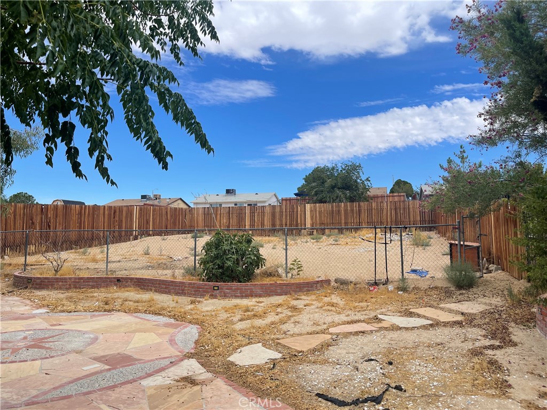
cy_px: 205
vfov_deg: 53.1
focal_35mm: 26
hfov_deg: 67.3
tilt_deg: +3.6
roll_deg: -0.2
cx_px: 274
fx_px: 411
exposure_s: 1/3788
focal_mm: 5.1
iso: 32
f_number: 1.6
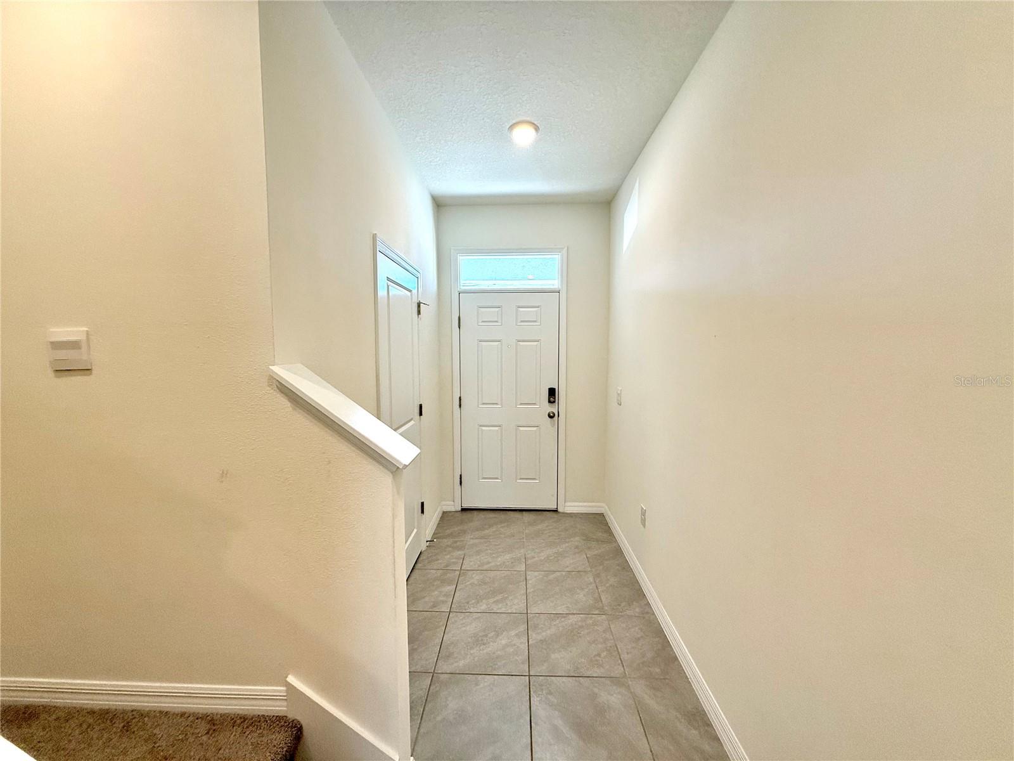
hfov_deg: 102.1
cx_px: 507
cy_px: 380
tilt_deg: +0.3
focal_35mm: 14
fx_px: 410
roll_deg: +0.2
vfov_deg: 85.7
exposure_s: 1/120
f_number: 2.2
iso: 125
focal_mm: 2.22
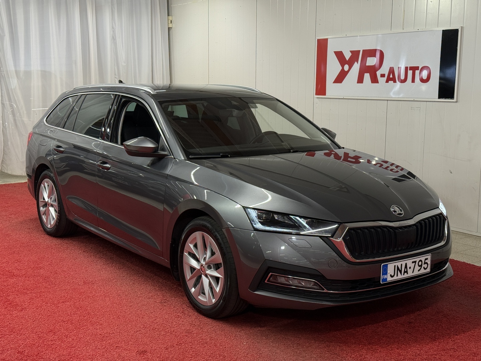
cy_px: 180
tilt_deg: -8.2
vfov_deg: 30.3
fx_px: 667
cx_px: 240
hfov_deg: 39.7
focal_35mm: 48
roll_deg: -0.5
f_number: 1.78
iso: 50
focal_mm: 6.76
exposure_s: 1/100
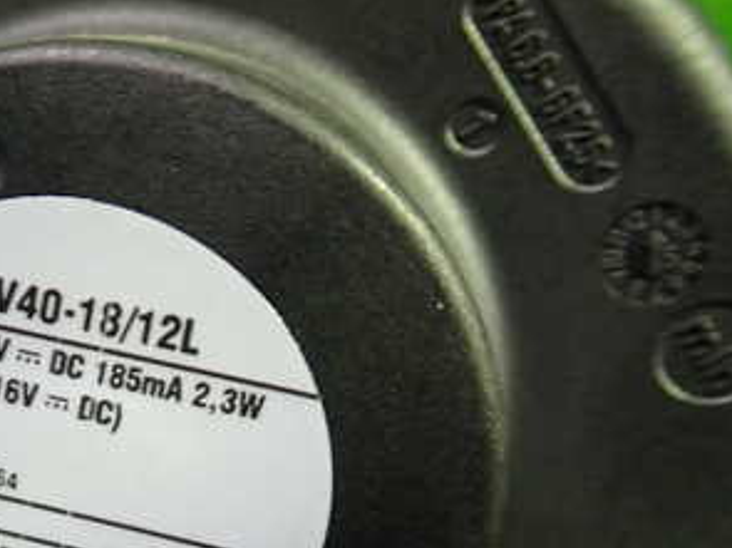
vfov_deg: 23.5
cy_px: 474
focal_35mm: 61
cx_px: 17
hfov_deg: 29.8
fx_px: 1289
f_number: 2.3
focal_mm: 5.4
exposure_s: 1/30
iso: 320
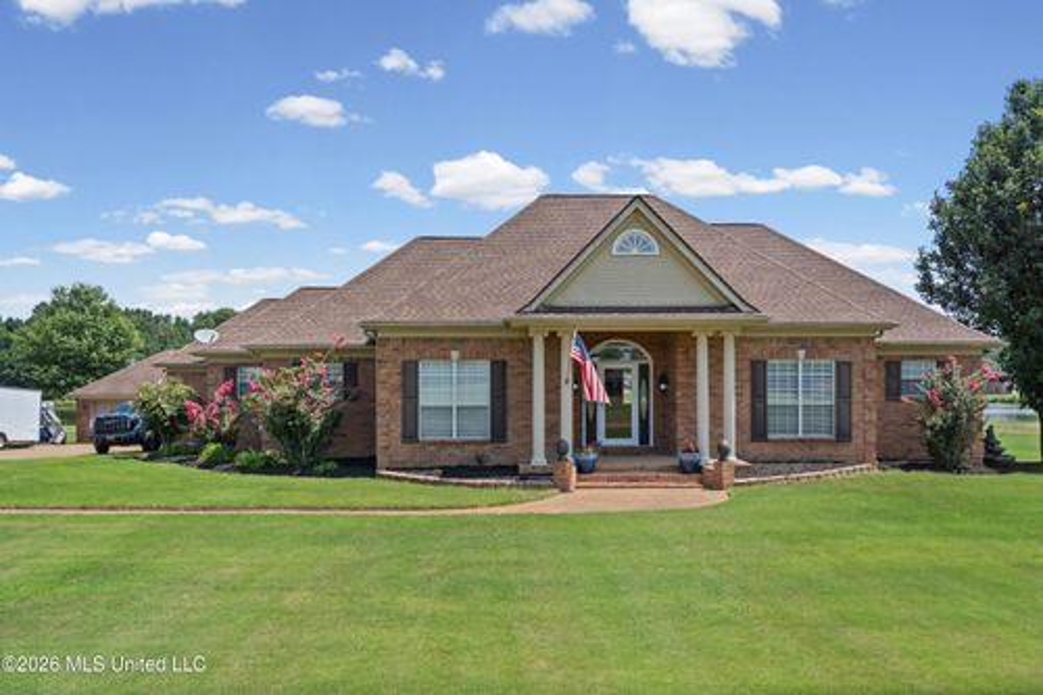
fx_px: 840
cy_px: 348
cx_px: 522
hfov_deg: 63.7
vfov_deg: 44.9
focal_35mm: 29
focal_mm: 29
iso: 1000
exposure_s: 1/1000
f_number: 9.5
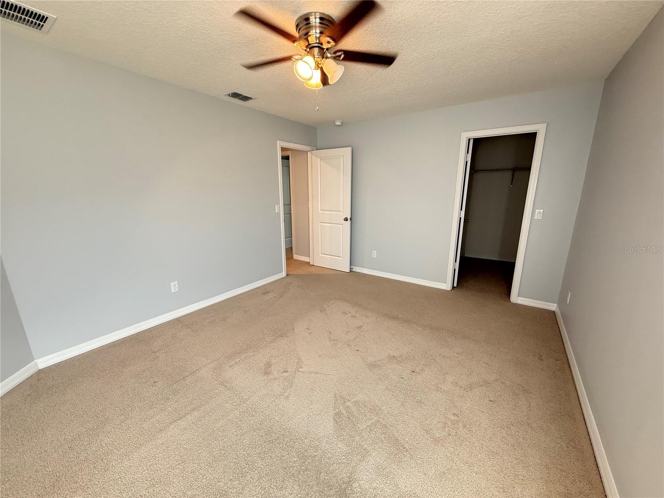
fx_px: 269
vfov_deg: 85.7
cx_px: 332
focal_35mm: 14
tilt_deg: -12.0
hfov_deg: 102.1
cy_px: 249
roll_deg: +0.0
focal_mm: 2.22
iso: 250
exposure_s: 1/60
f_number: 2.2
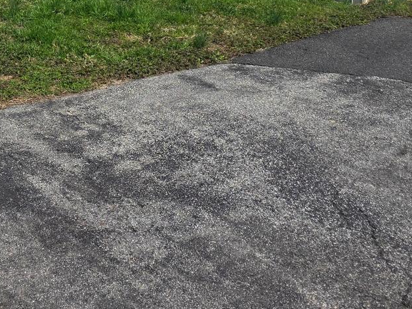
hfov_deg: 25.6
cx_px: 87
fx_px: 893
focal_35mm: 75
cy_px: -163
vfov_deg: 17.5
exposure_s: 1/7626
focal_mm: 6.3
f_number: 1.7
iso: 80
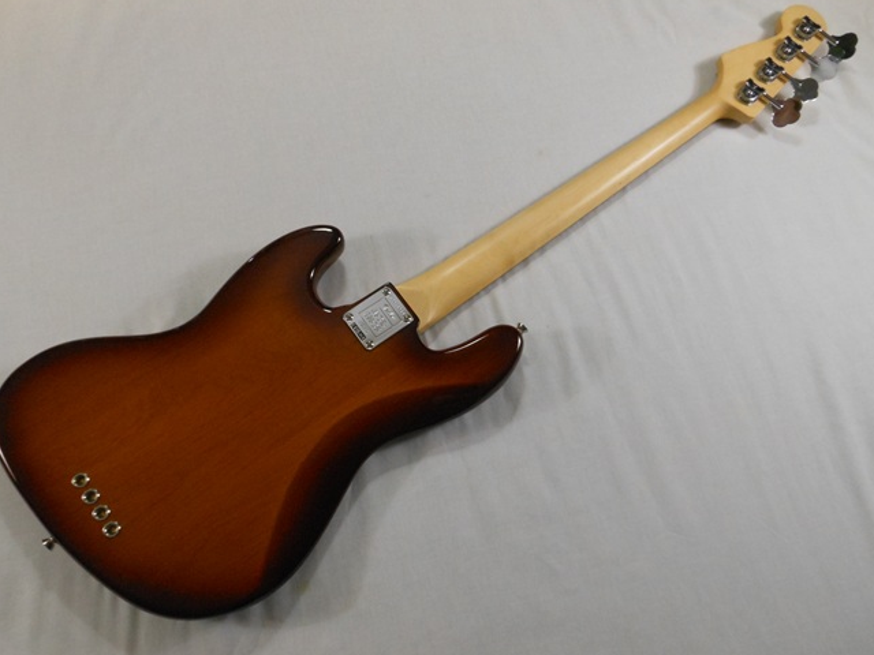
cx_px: 416
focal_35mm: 27
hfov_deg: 65.3
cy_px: 341
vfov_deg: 51.3
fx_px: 682
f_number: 3.2
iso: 320
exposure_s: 1/30
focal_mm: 4.5
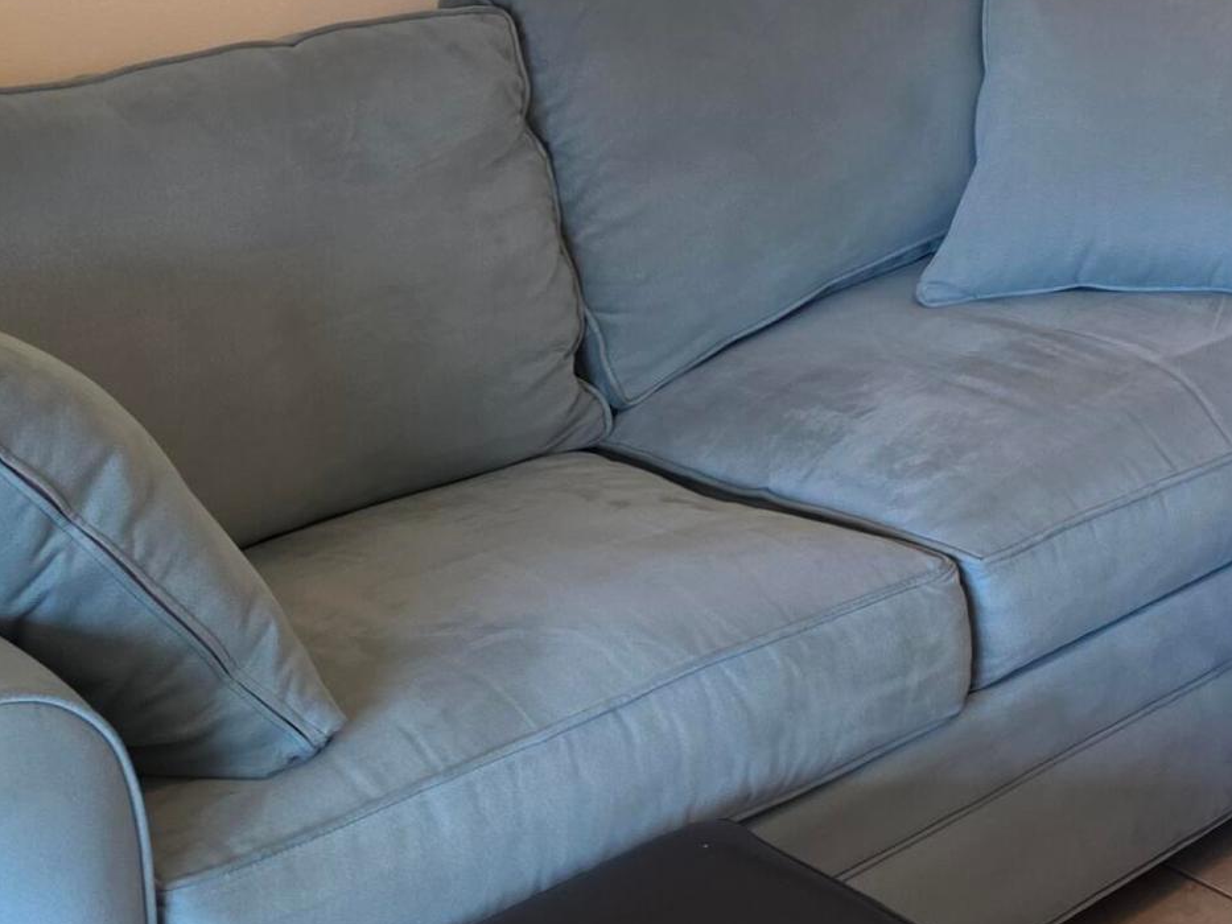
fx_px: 2527
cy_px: -219
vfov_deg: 19.4
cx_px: 1371
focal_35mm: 71
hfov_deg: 25.3
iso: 125
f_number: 1.4
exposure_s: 1/120
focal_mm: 6.5
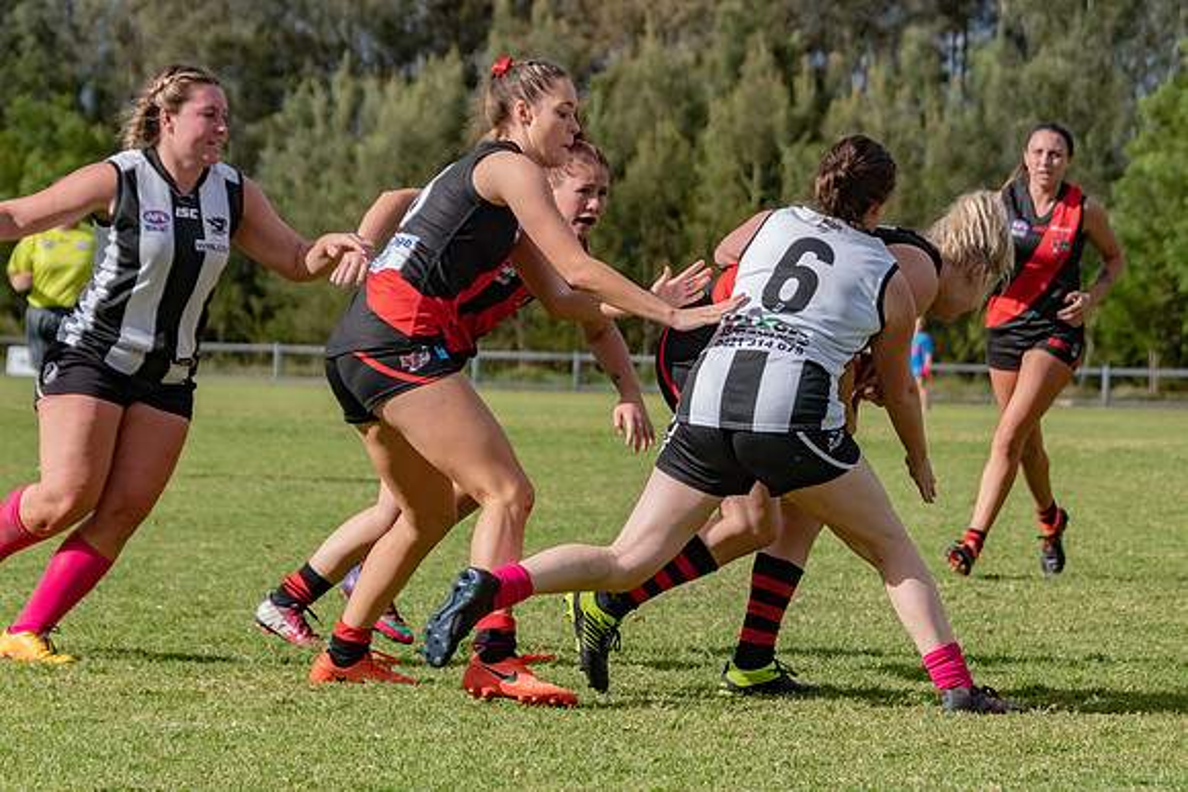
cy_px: 427
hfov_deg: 10.3
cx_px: 641
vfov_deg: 6.9
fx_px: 6566
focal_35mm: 199
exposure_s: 1/5000
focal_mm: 122
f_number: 6.3
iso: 800
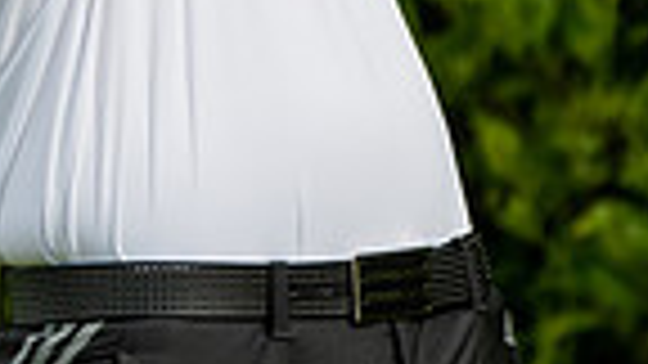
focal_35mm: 1994
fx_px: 34262
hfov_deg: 1.1
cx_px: 20
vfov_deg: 0.6
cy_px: -569
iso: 800
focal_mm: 290
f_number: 5.6
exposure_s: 1/2500
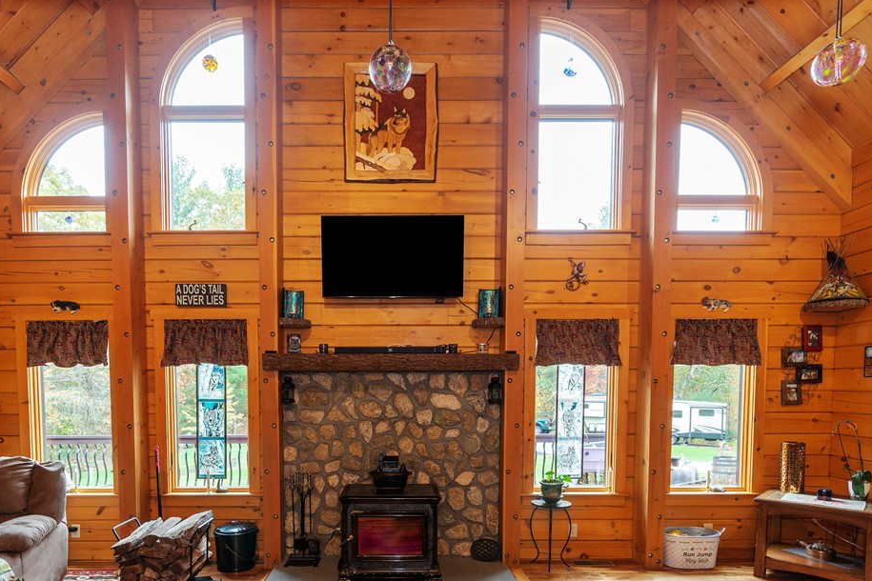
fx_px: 460
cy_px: 293
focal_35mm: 19
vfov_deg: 64.6
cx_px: 384
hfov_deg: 86.5
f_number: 6.3
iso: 320
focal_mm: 16
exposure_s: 1/25
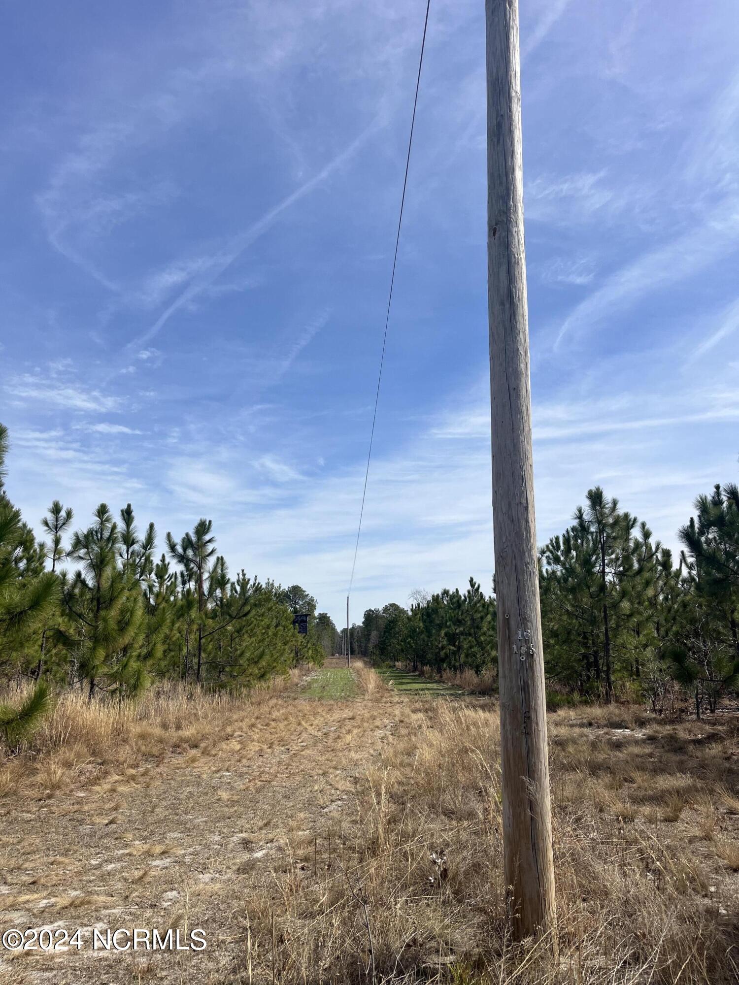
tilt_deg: +11.9
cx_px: 370
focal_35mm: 26
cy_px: 492
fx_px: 740
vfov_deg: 67.3
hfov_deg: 53.1
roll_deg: +0.9
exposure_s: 1/5319
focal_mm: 5.1
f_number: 1.6
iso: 50
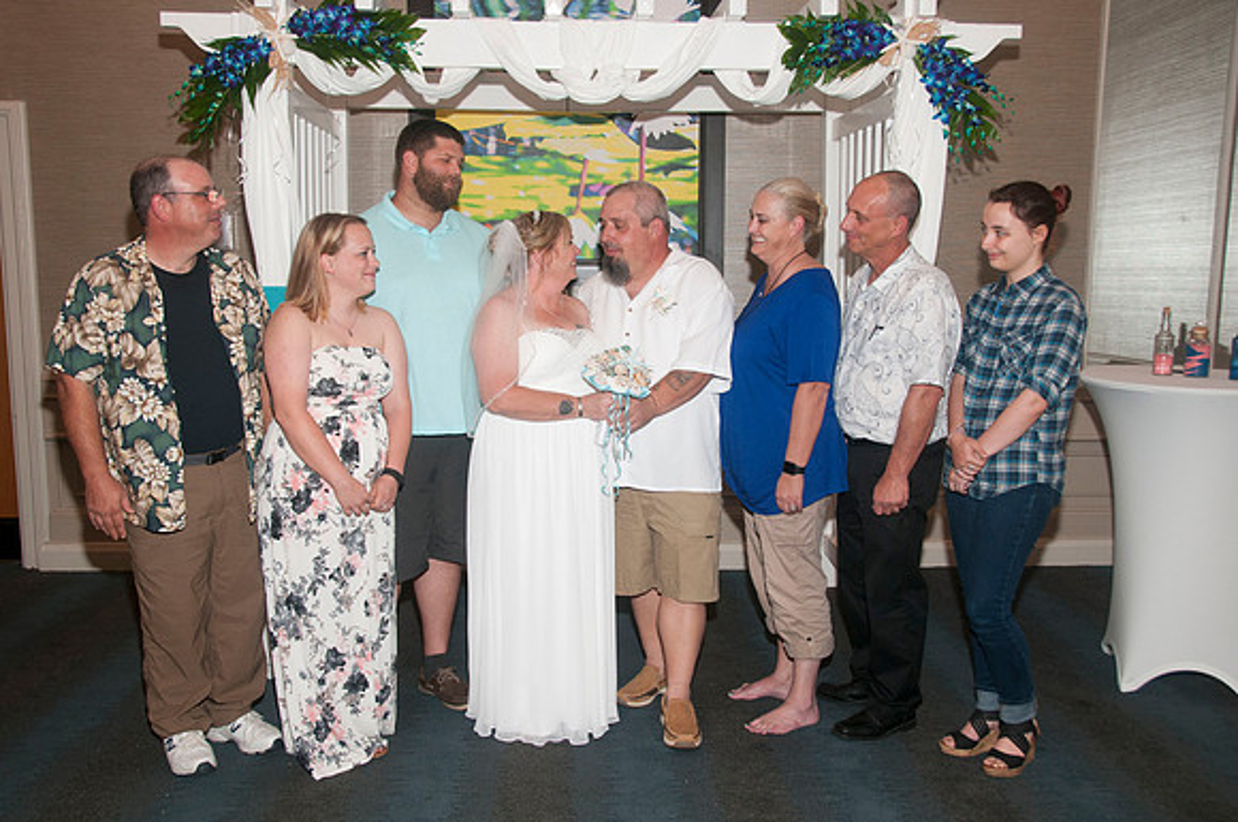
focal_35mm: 33
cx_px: 619
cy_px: 411
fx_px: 1133
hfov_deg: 57.3
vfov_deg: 39.9
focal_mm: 22
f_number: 5.6
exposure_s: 1/60
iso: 400
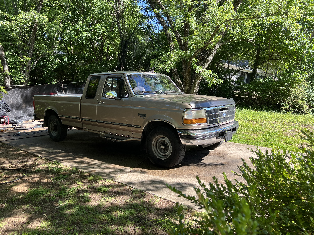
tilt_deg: -8.6
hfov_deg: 67.3
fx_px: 236
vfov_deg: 53.1
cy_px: 118
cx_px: 157
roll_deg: -3.0
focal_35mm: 26
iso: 50
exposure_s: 1/628
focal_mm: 5.7
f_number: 1.5
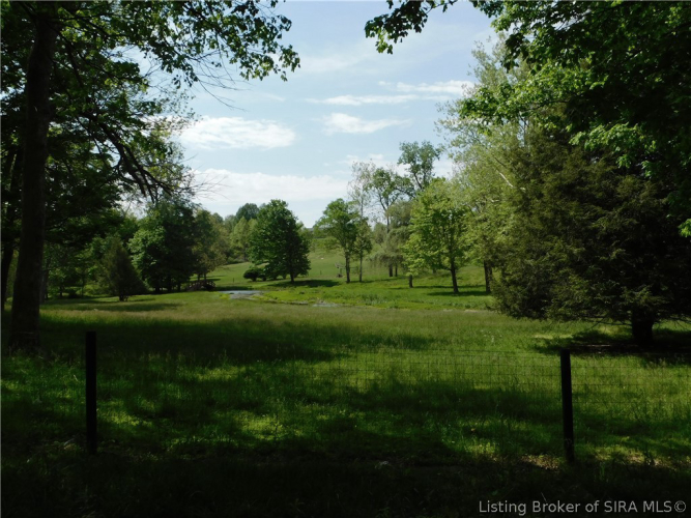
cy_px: 259
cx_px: 346
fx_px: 599
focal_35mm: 30
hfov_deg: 60.0
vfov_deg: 46.8
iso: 125
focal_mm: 5.3
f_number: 3.2
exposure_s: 1/1500
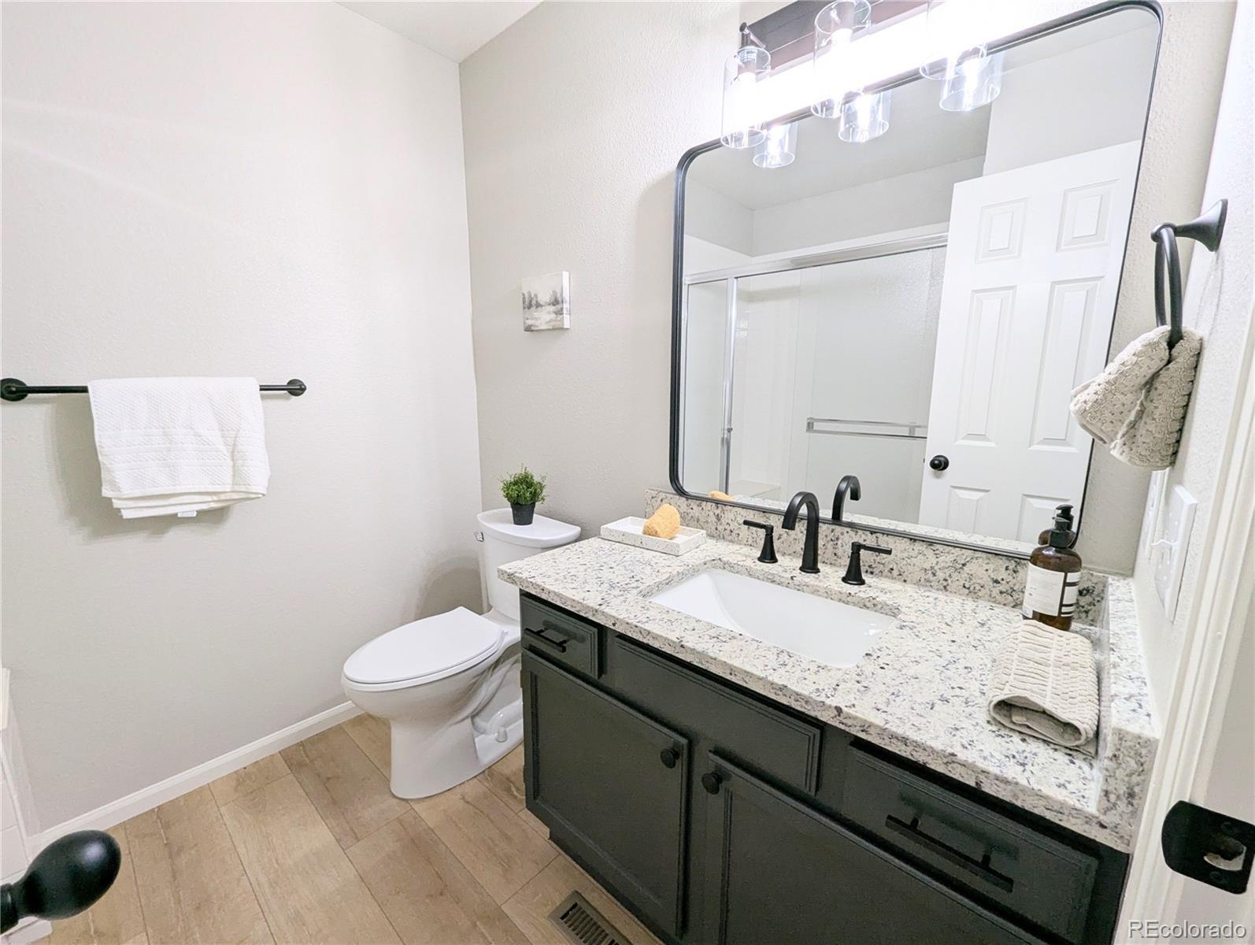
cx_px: 628
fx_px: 472
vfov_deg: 90.1
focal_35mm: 13
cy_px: 472
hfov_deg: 106.1
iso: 63
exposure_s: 1/60
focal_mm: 1.95
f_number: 2.2
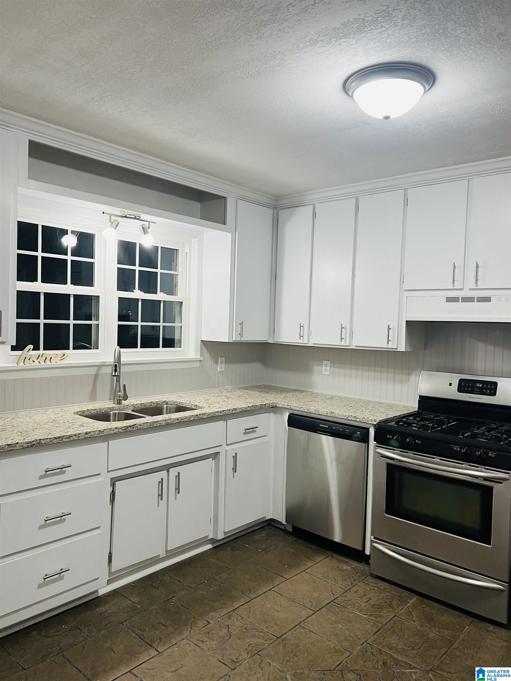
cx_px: 256
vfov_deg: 67.3
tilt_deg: -1.0
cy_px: 340
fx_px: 512
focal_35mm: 26
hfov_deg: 53.1
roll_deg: -1.4
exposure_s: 1/60
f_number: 1.5
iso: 80
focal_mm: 5.7
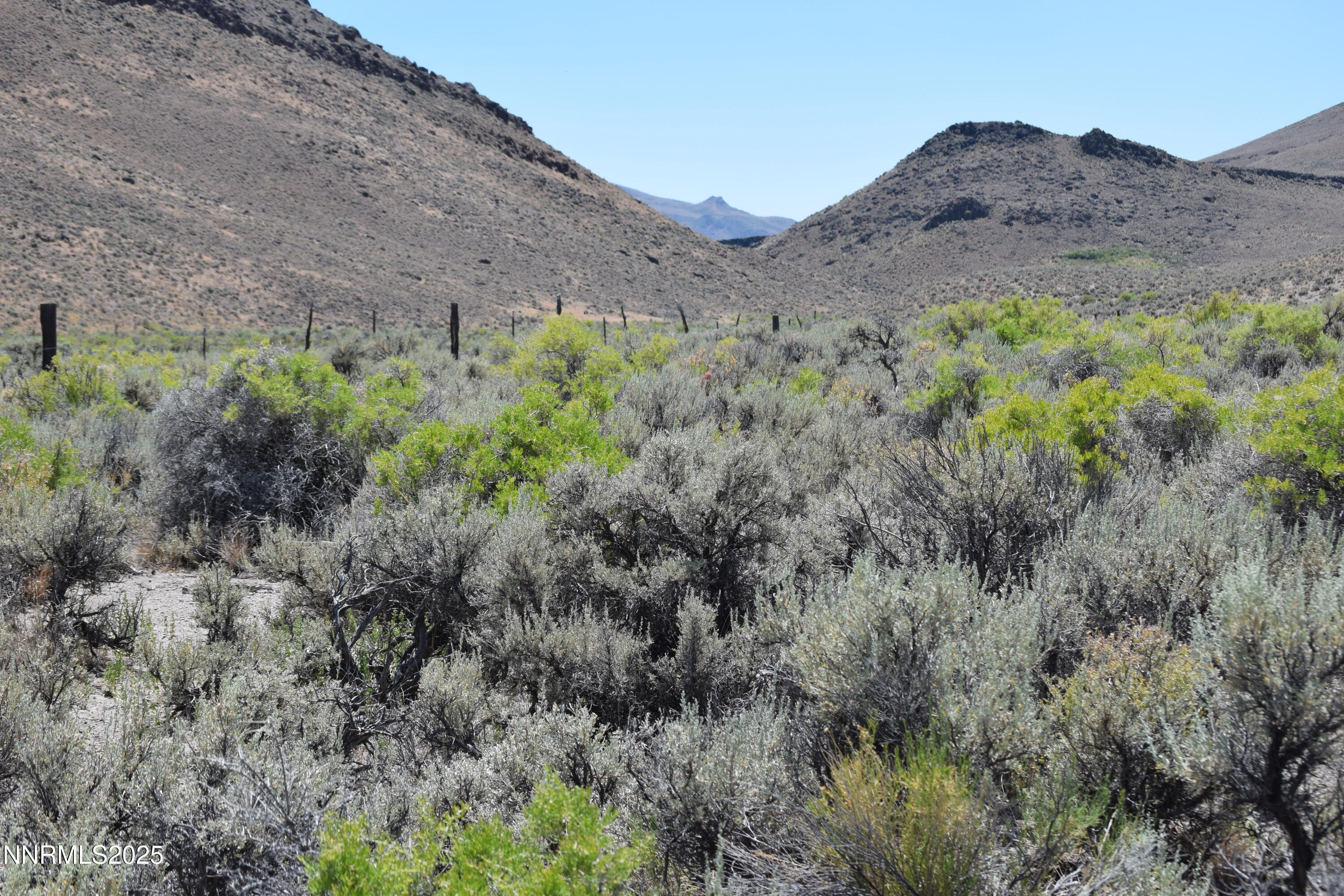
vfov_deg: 16.6
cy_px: 448
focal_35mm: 82
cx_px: 672
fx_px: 3080
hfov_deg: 24.6
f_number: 10
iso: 200
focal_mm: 55
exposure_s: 1/400
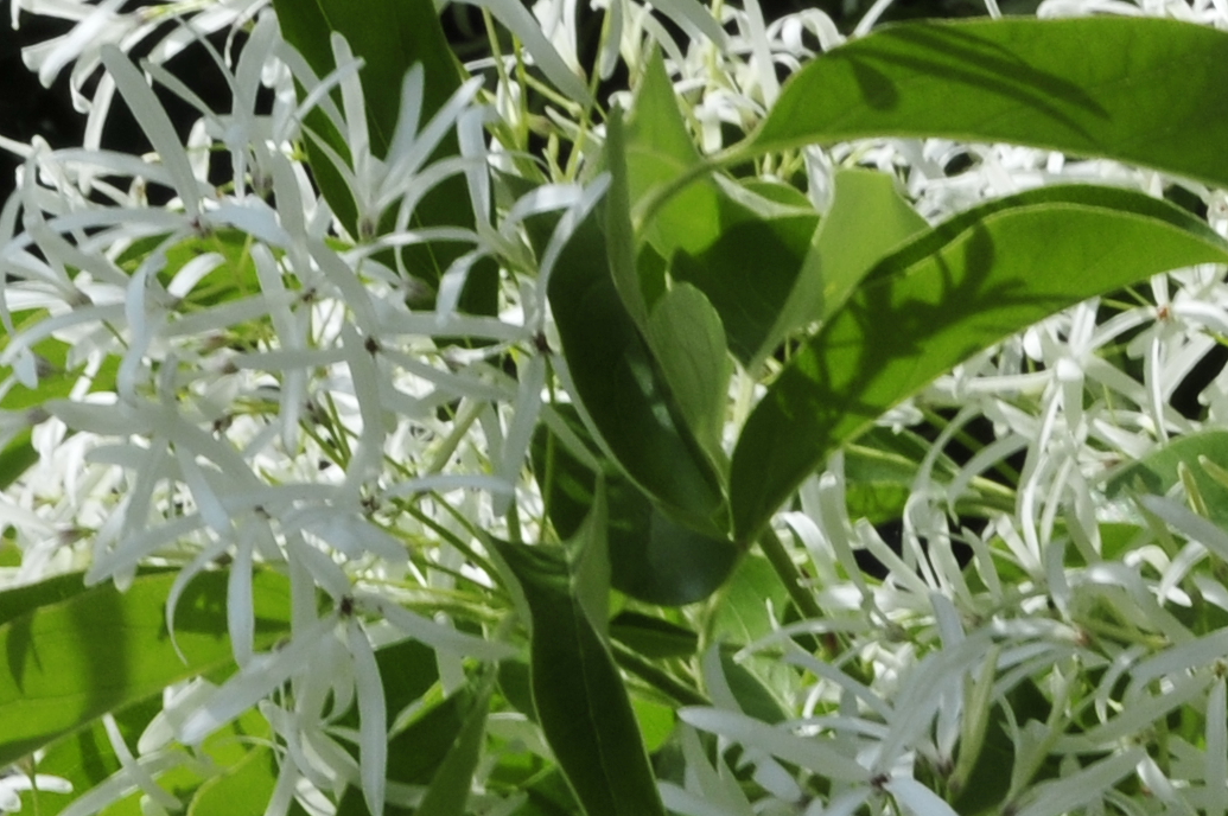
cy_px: 1000
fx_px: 17996
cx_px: 1267
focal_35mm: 528
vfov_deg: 2.6
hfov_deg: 3.9
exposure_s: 1/80
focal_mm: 85
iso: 200
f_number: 20
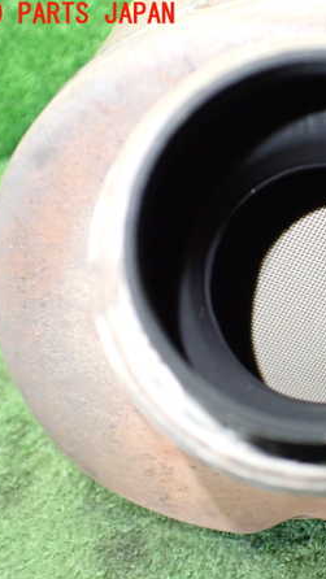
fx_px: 676
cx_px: 329
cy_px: 291
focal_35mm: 44
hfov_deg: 25.7
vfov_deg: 46.4
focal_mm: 5.4
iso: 800
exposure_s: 1/40
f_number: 2.3
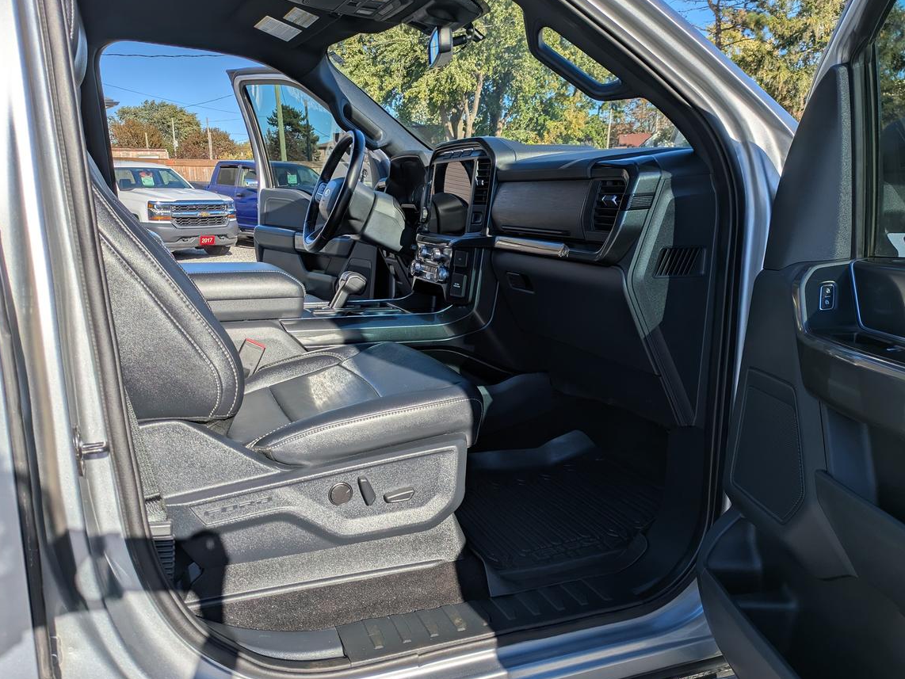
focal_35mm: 28
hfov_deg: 63.4
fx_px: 732
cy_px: 359
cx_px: 436
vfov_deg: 49.7
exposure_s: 1/2538
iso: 40
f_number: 1.89
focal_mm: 5.43
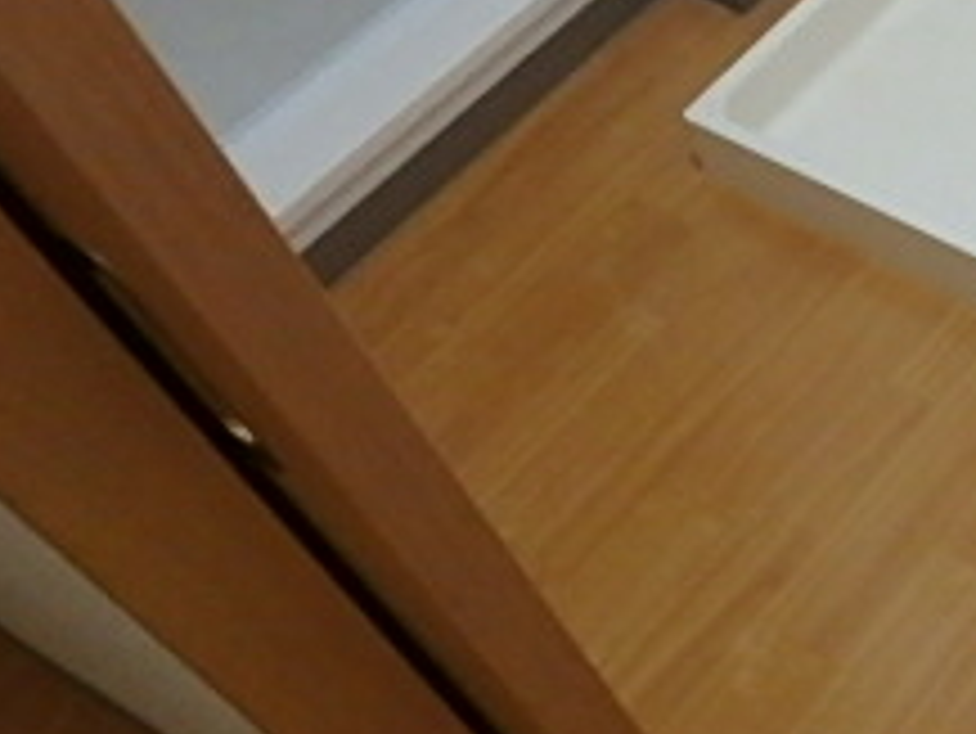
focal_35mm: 62
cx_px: 1331
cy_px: 473
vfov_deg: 23.6
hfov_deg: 25.8
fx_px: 1749
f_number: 3.5
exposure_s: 1/30
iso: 640
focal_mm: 3.7
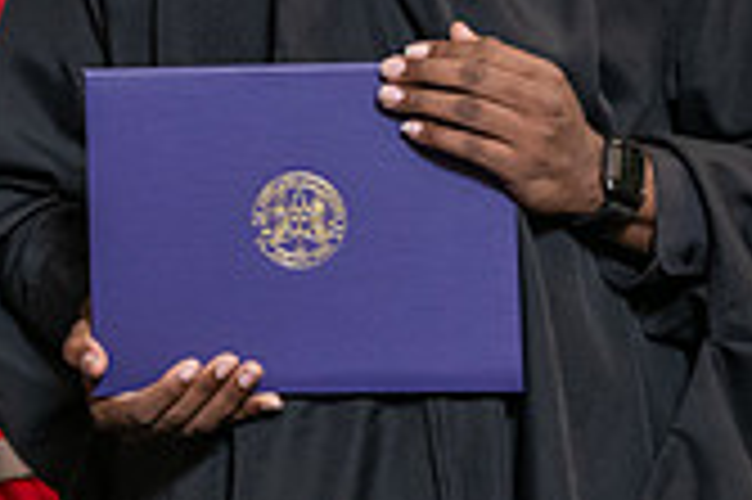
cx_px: -122
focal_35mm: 202
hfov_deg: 10.1
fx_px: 4215
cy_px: -146
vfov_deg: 6.7
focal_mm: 58
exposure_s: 1/125
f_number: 5
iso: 2000
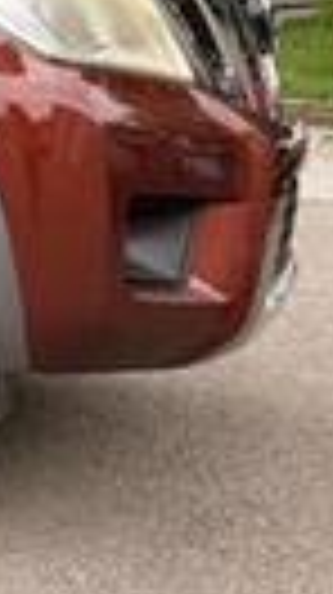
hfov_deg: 9.5
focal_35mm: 100
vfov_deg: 21.0
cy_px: 76
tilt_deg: -3.9
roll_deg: +2.4
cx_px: -657
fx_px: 1574
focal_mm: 6.76
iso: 80
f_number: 1.78
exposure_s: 1/1018
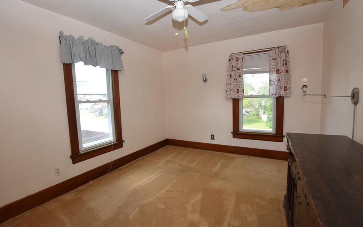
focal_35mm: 16
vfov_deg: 71.3
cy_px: 112
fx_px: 158
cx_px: 175
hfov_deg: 97.8
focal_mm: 10
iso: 800
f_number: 5.6
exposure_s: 1/125
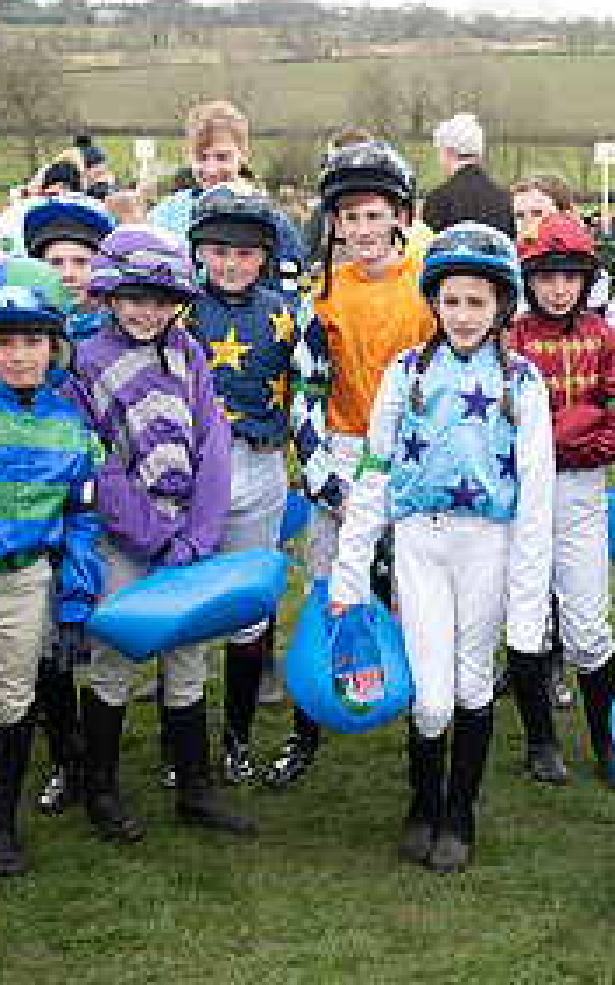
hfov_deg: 19.3
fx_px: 1799
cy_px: 458
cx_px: 461
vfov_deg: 30.6
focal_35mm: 67
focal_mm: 32
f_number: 5
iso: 200
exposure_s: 1/125
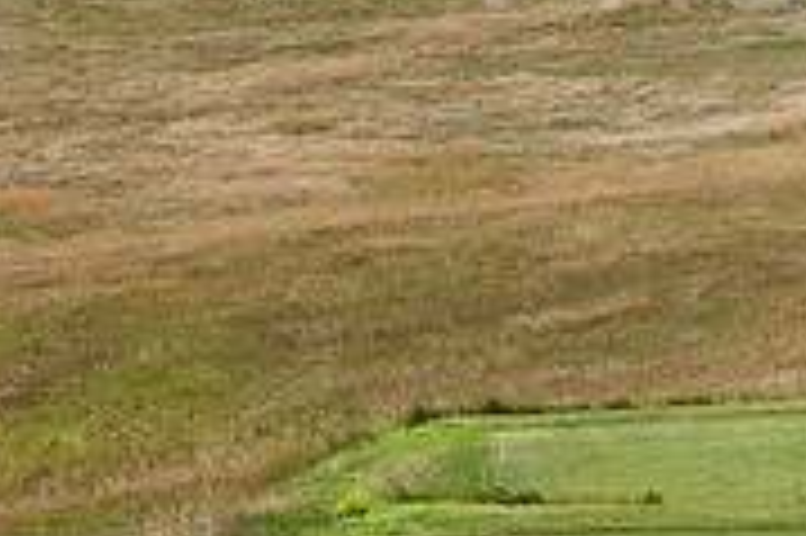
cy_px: -275
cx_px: 1067
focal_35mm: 318
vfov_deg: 4.3
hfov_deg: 6.4
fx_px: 7113
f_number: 5.6
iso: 500
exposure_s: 1/3200
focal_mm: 98
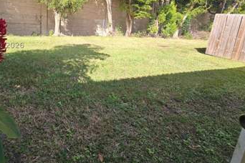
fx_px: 129
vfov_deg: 61.7
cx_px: 90
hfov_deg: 85.0
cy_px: 45
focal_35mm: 19
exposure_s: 1/652
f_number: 2.2
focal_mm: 2.2
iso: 50
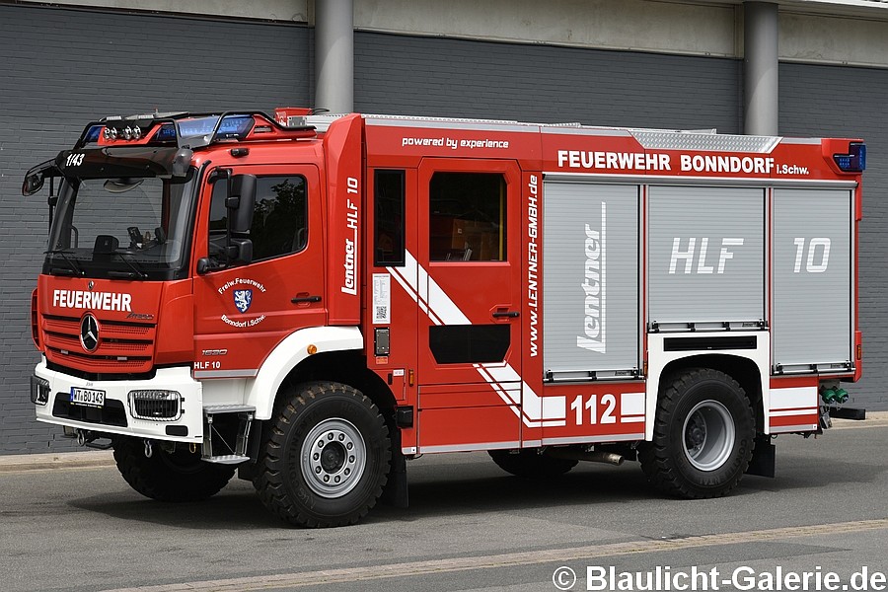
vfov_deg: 16.1
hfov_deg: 23.9
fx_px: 2097
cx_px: 444
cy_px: 296
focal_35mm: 85
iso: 200
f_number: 9
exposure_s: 1/320
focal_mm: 85
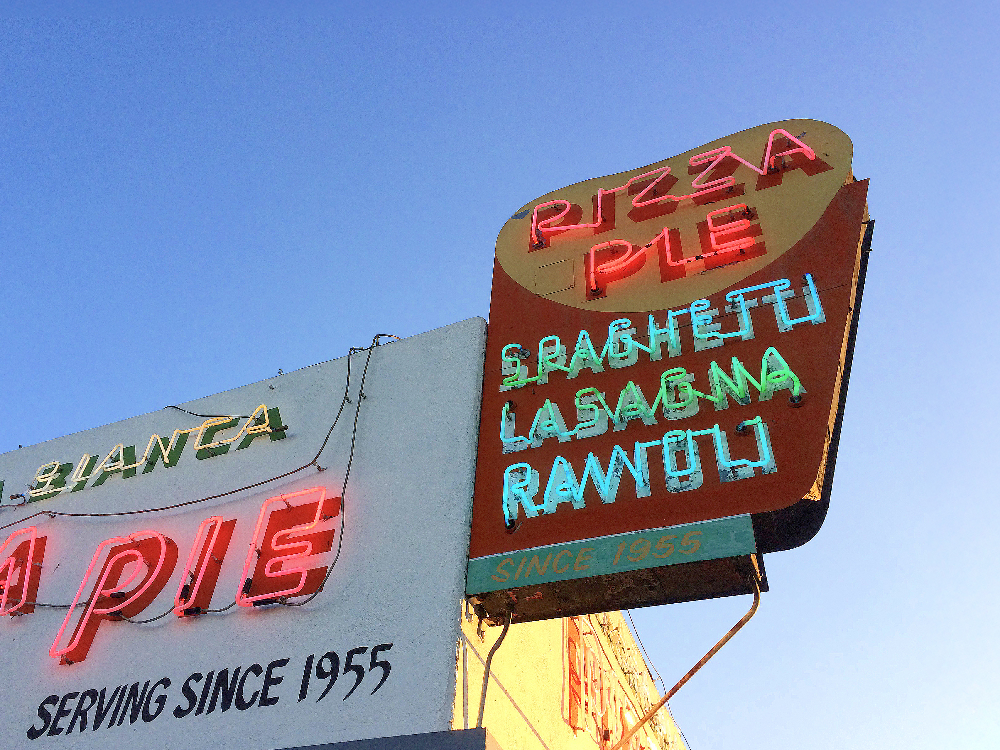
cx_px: 500
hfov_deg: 61.7
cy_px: 375
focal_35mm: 29
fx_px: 838
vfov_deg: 48.2
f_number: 2.2
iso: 32
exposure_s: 1/519
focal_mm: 4.15
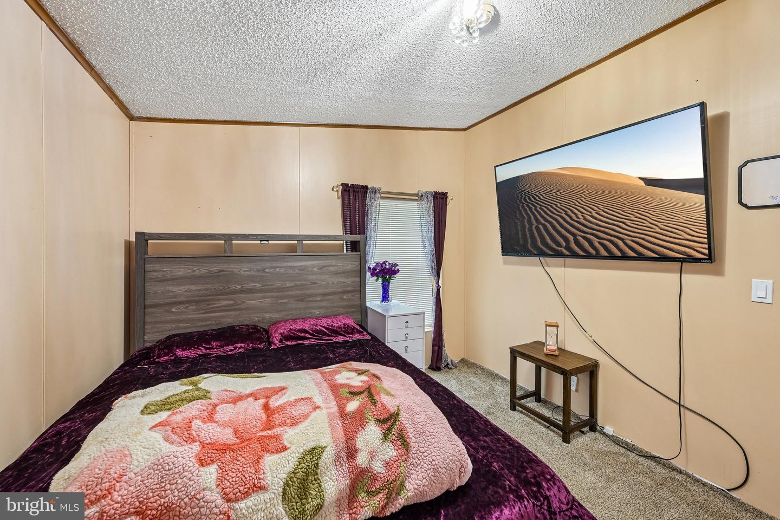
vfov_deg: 81.2
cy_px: 260
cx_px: 390
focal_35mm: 14
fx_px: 303
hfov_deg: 104.3
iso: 400
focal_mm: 14
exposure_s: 1
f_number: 8
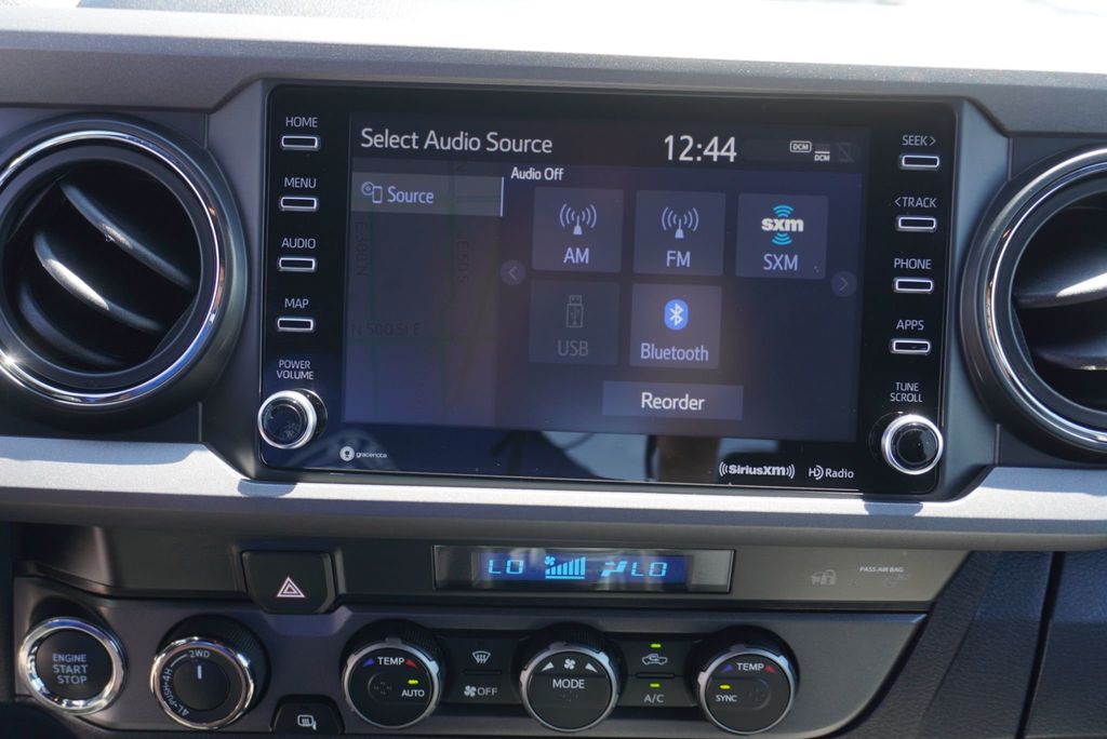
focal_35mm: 30
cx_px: 554
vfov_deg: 43.7
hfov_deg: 61.9
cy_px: 370
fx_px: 923
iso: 100
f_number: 4
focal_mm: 20
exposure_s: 1/60
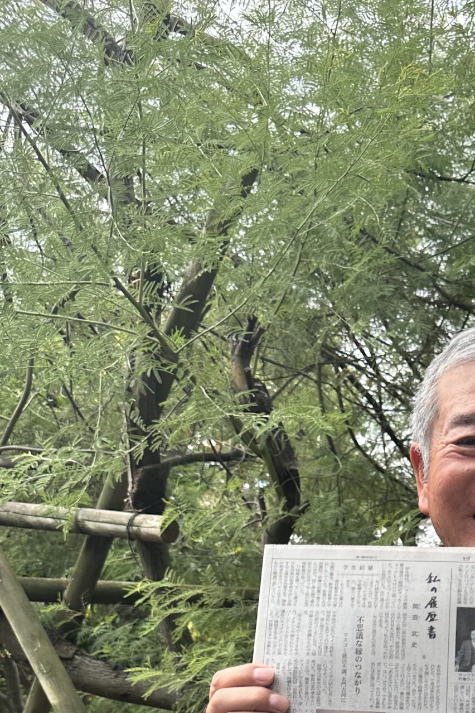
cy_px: 661
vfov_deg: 36.7
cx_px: 486
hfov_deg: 25.5
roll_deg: -4.4
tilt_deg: -0.1
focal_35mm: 50
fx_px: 990
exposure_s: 1/903
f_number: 1.78
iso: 80
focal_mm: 6.86
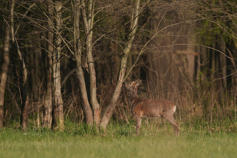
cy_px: 79
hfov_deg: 3.4
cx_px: 118
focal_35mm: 600
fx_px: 3950
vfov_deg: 2.3
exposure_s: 1/1600
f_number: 5.6
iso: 400
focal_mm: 400
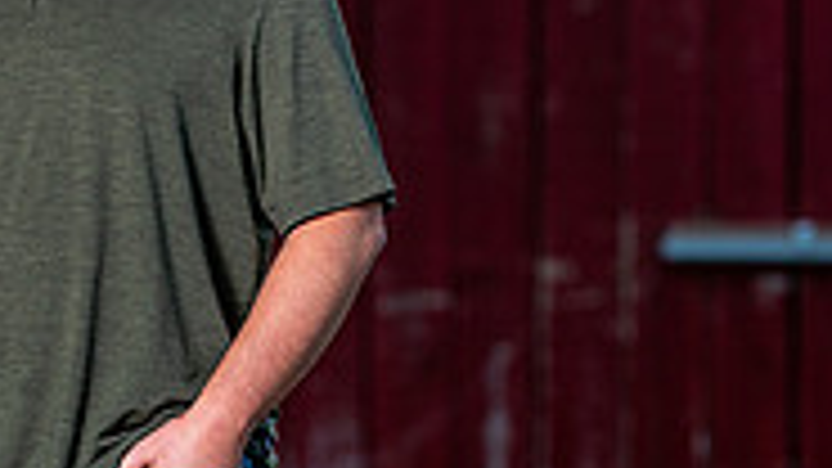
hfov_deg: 4.1
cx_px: 216
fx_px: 11625
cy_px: 317
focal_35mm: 527
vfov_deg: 2.3
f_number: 5
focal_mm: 160
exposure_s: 1/125
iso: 80
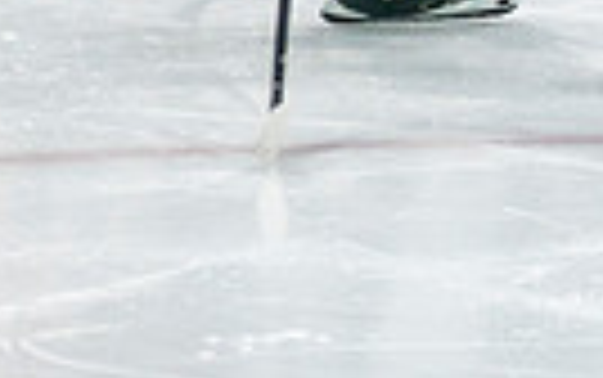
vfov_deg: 2.3
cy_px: -217
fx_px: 9441
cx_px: -325
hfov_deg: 3.6
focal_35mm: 574
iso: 640
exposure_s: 1/640
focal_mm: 90
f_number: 3.2
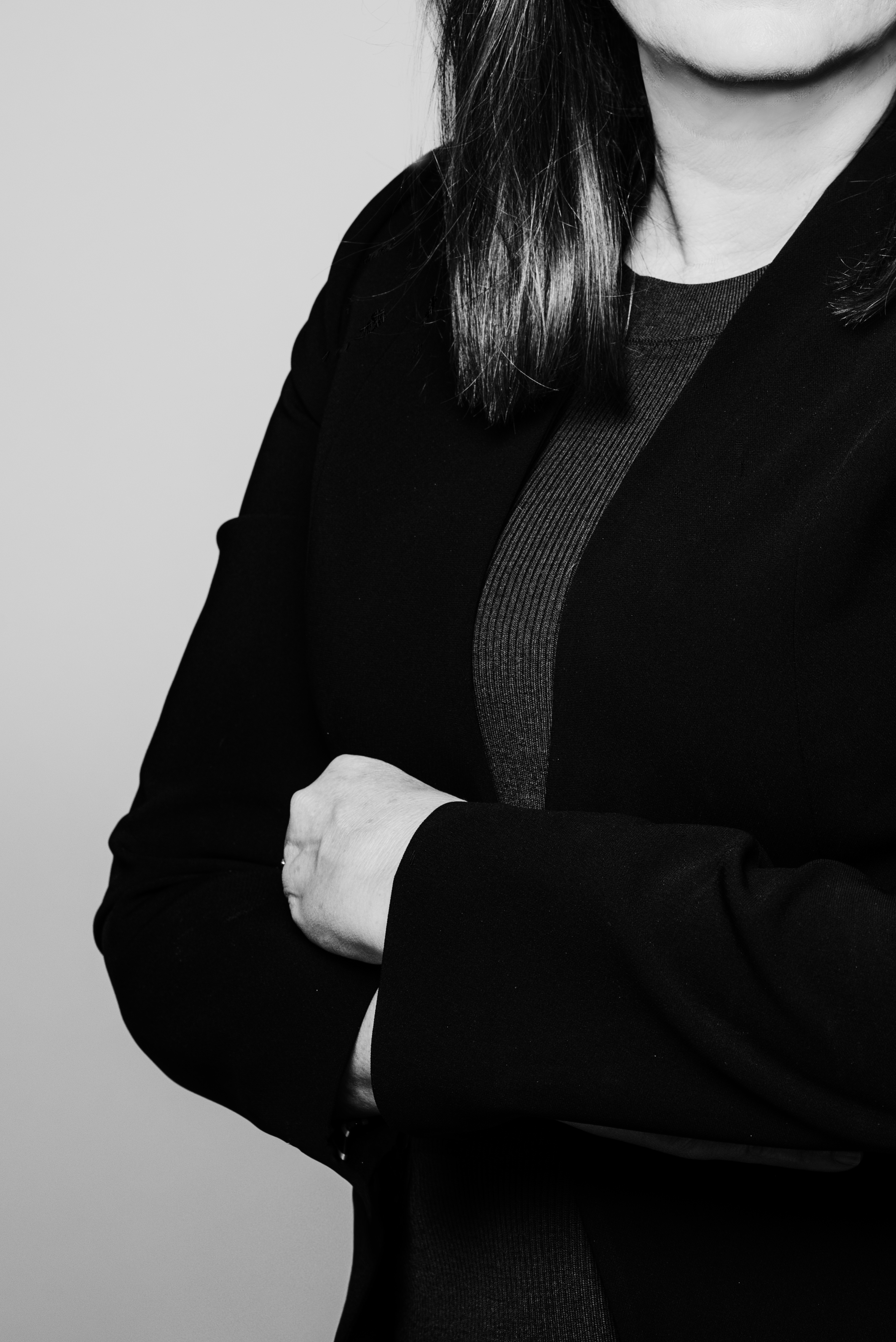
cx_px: 716
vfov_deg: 14.1
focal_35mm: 145
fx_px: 5409
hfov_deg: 9.4
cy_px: 314
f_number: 8
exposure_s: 1/125
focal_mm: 85
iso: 100
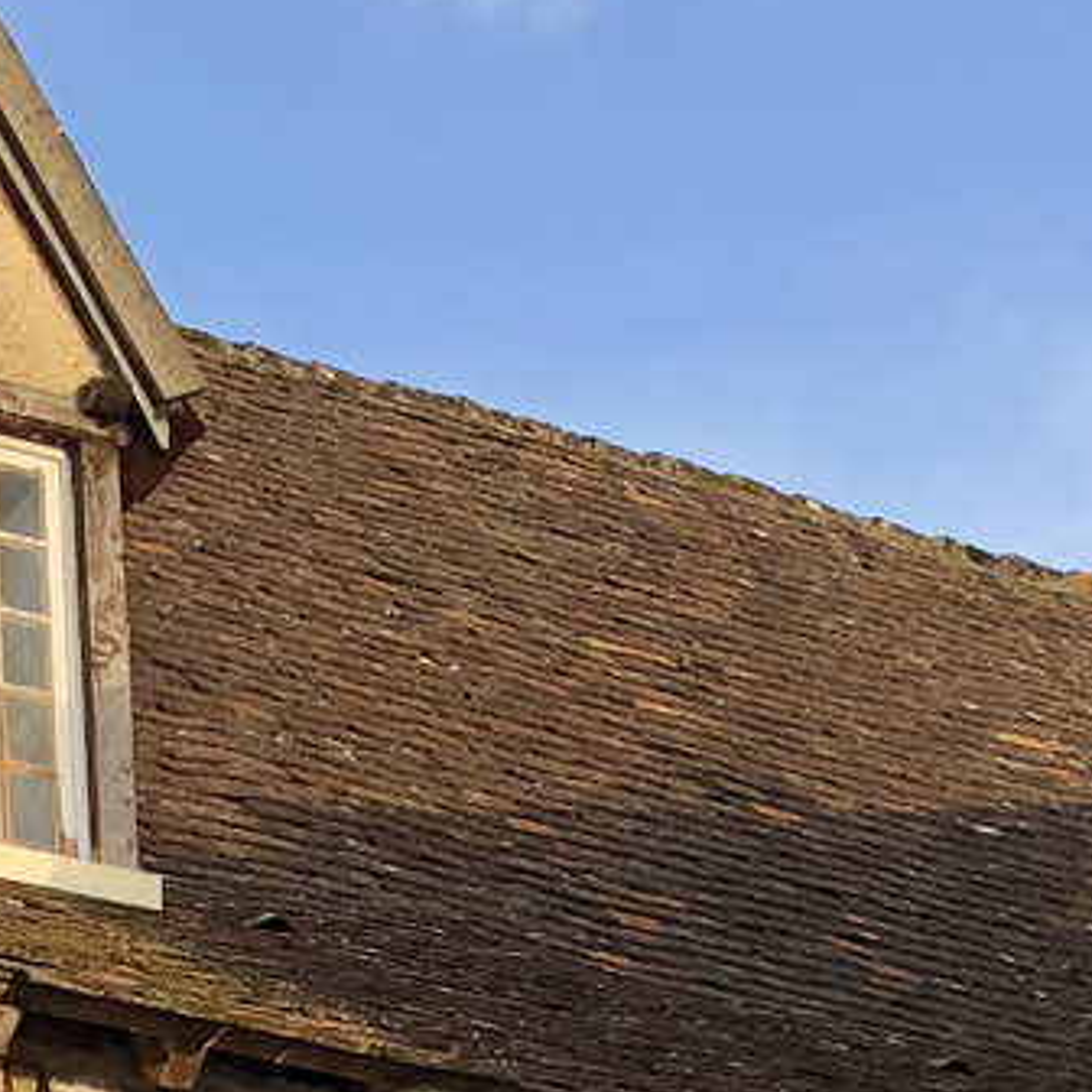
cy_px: 1826
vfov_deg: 13.6
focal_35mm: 118
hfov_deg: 13.6
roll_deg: -0.8
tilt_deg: +18.2
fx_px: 4211
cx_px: -702
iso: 20
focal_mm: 4
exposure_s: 1/353
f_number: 1.8
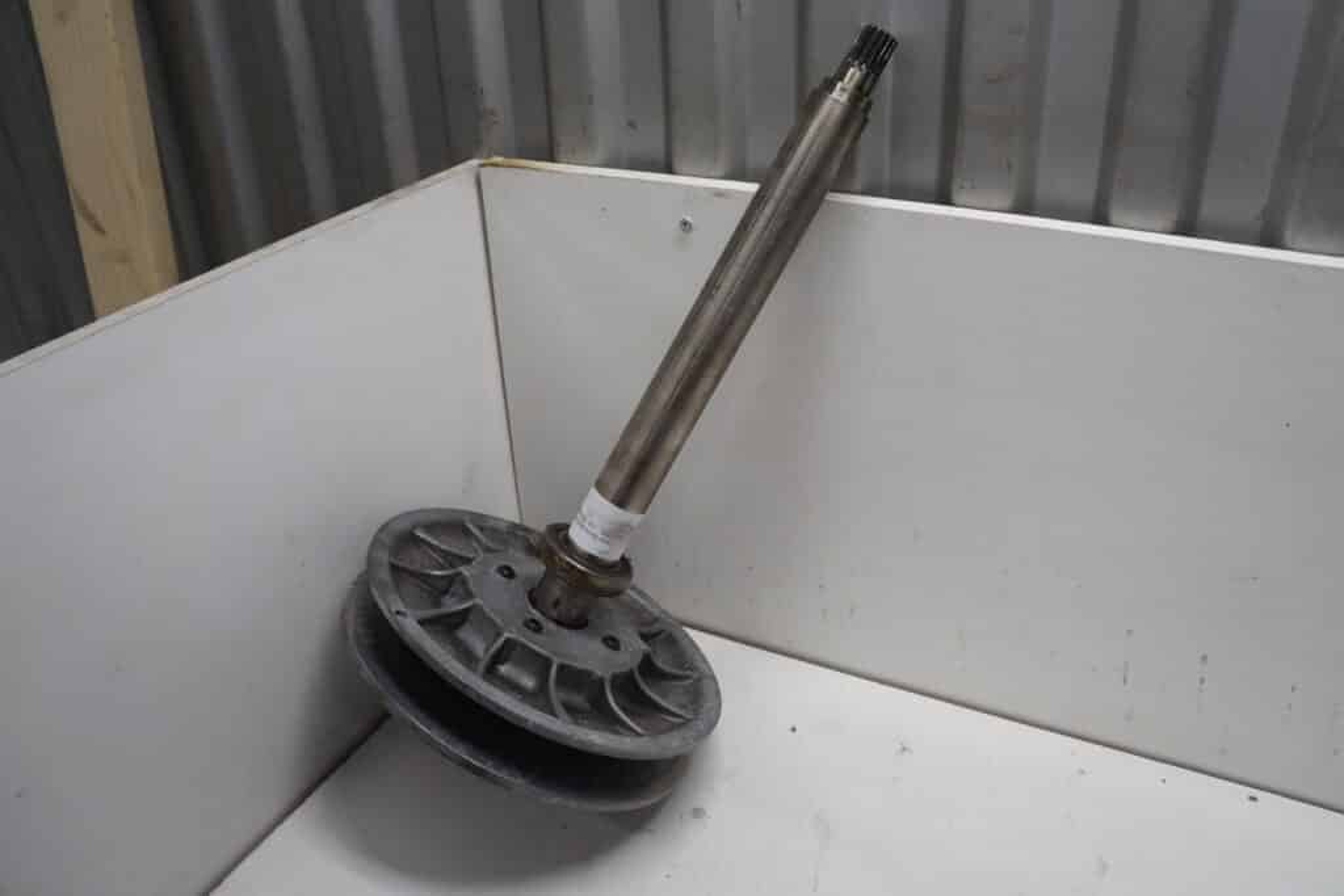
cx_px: 672
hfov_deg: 67.4
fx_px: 1008
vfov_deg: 47.9
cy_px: 448
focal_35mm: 27
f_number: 5
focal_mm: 18
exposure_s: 1/60
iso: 160
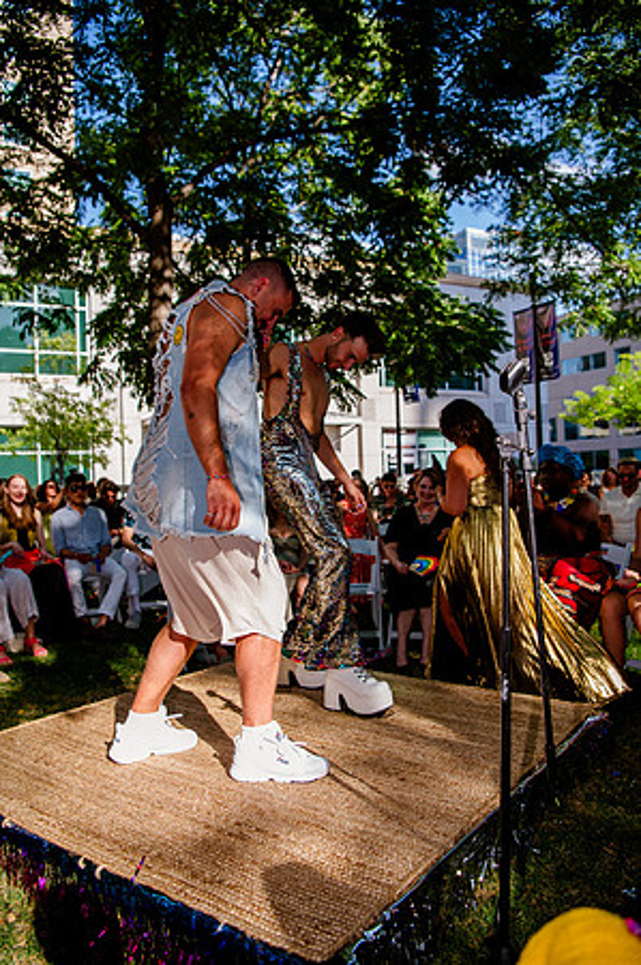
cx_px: 320
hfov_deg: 47.8
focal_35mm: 27
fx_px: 723
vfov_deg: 67.4
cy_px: 482
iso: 200
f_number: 3.5
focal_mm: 27
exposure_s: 1/640
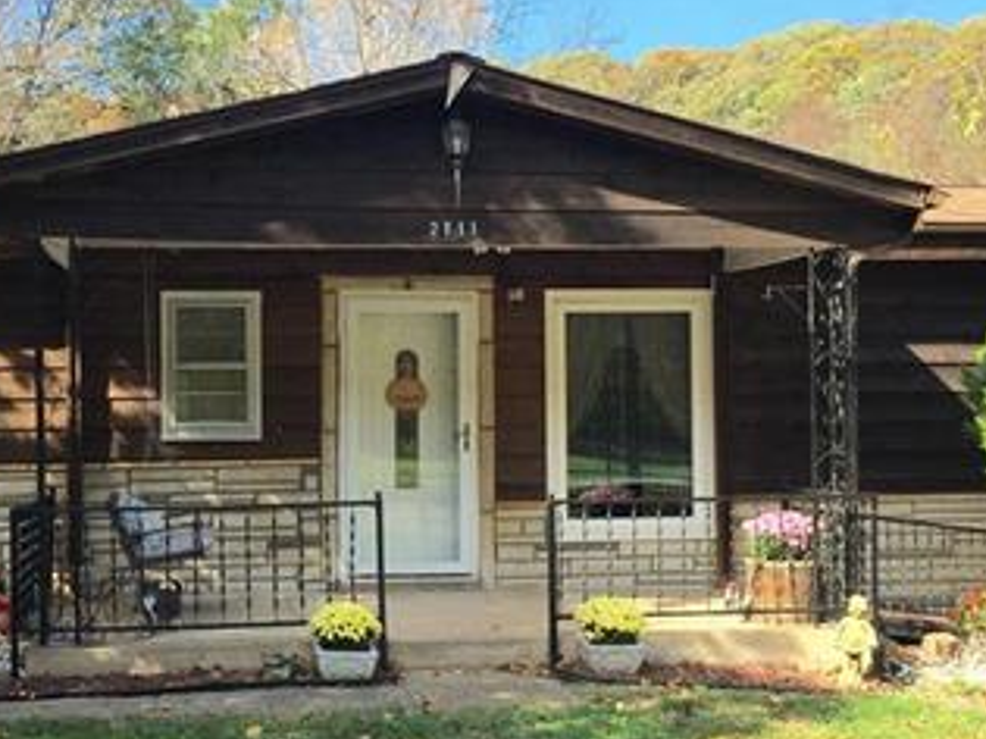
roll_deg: +0.2
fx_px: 1680
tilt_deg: -0.4
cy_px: 420
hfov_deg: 32.6
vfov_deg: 24.8
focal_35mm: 59
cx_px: 410
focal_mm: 4.15
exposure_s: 1/706
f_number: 2.2
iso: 32
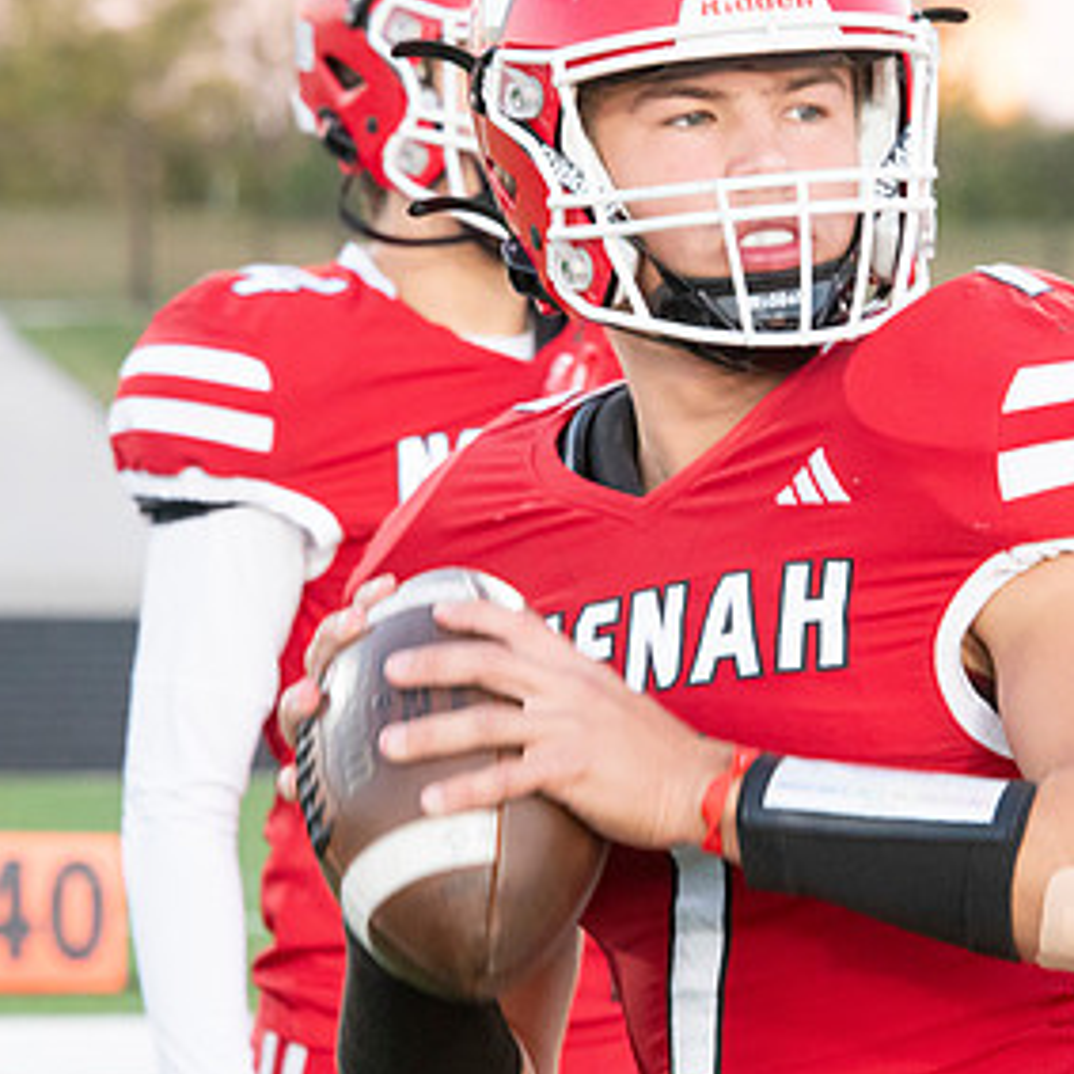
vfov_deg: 5.0
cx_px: 732
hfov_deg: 5.0
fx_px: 12251
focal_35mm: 349
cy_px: 488
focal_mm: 200
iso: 8000
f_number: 9
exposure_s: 1/320
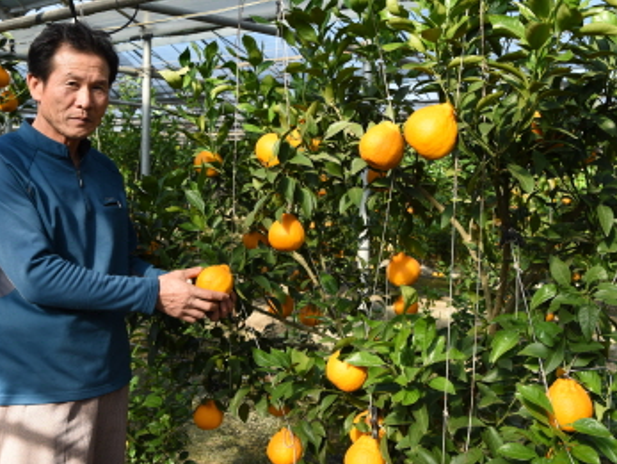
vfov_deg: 30.9
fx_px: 839
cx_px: 315
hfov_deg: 40.4
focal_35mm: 47
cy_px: 196
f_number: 9
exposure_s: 1/320
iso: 500
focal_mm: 34
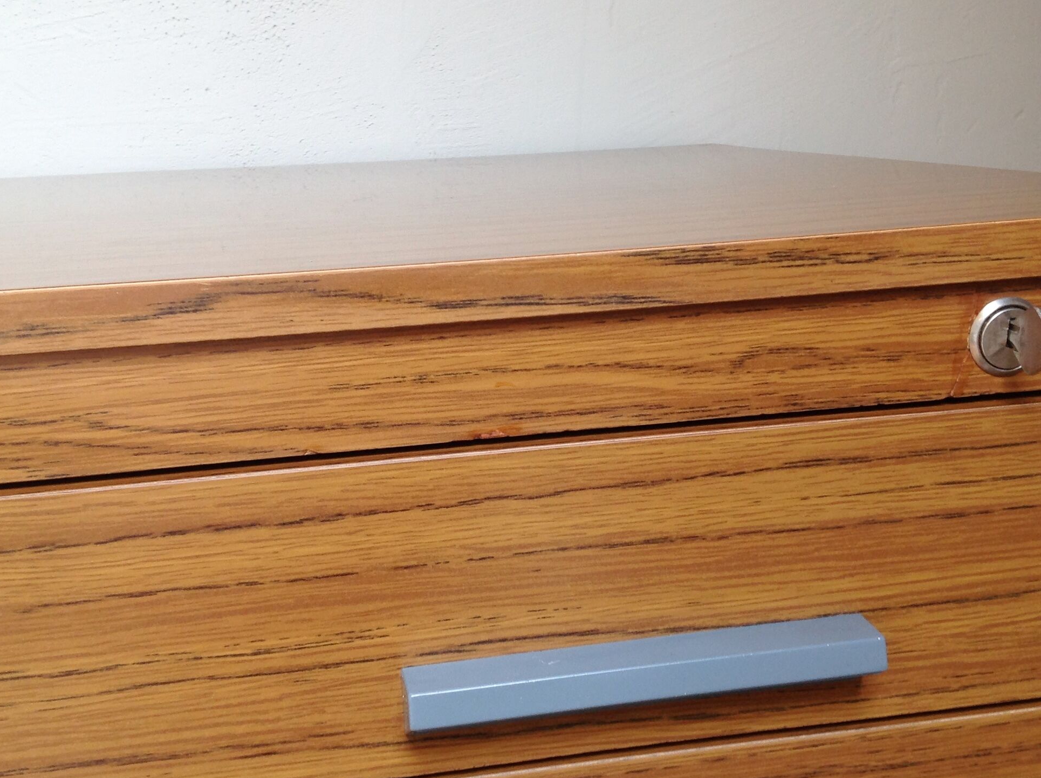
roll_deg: +3.1
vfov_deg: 30.8
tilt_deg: -12.0
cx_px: 532
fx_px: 1411
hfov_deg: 40.5
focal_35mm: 47
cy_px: 349
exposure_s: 1/15
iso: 64
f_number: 2.4
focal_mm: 4.28
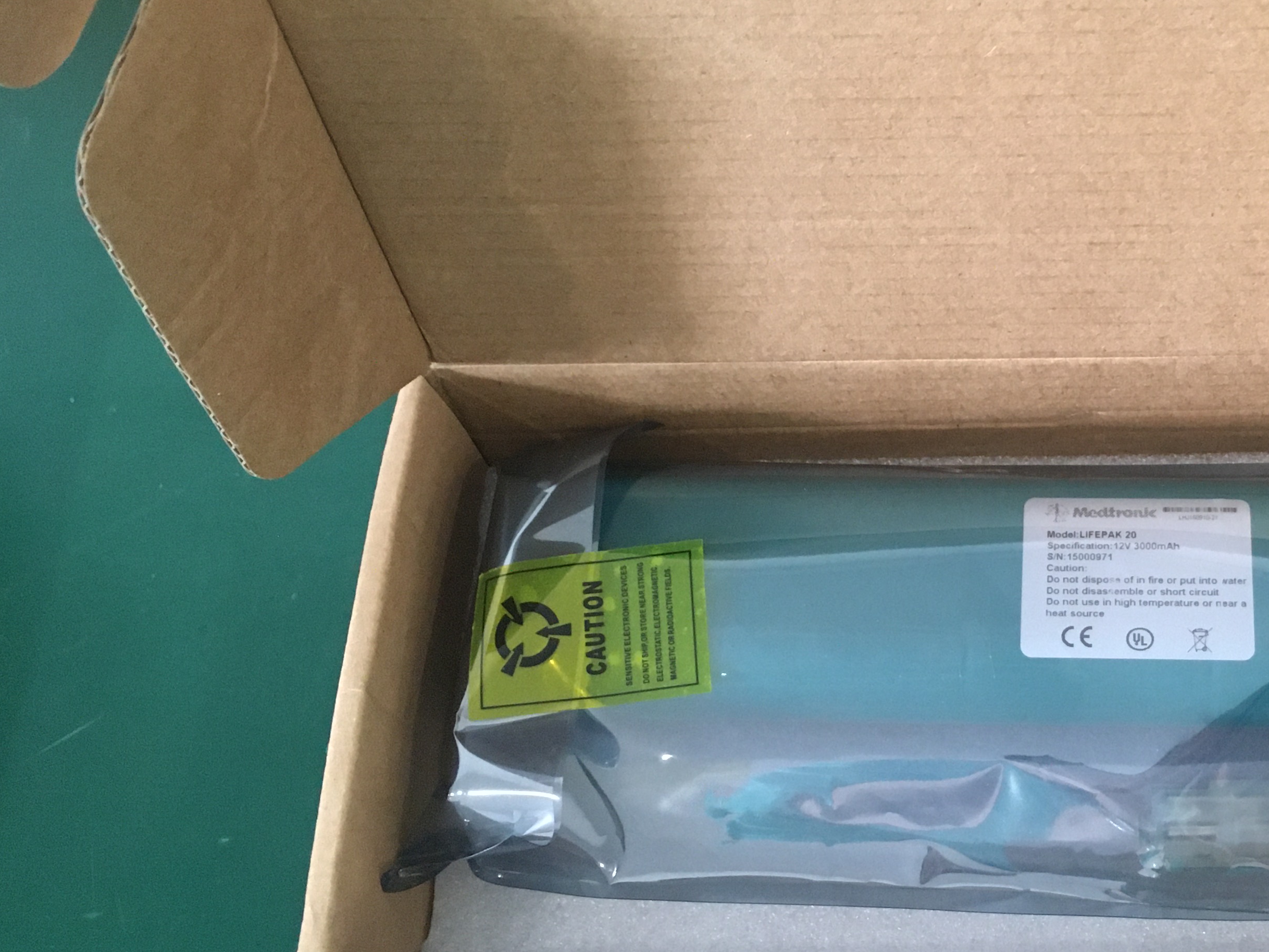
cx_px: 1036
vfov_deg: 30.2
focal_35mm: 48
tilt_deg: -60.7
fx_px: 1760
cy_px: 395
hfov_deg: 38.0
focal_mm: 4.15
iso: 200
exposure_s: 1/25
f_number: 2.2
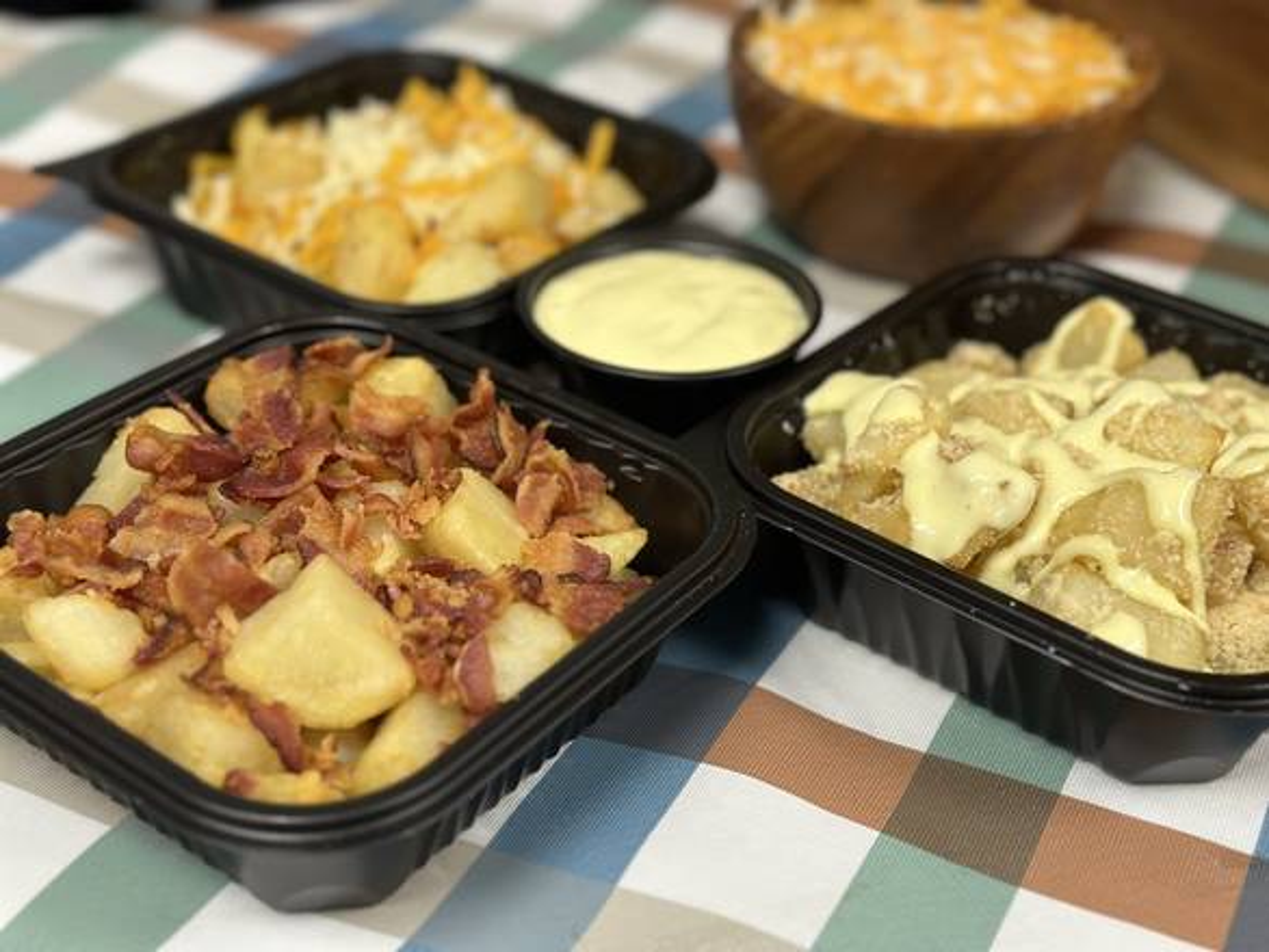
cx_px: 634
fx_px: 1760
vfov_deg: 30.3
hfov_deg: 39.6
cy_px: 476
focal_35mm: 48
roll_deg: -2.9
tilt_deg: -34.2
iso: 80
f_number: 1.78
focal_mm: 6.86
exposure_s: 1/60
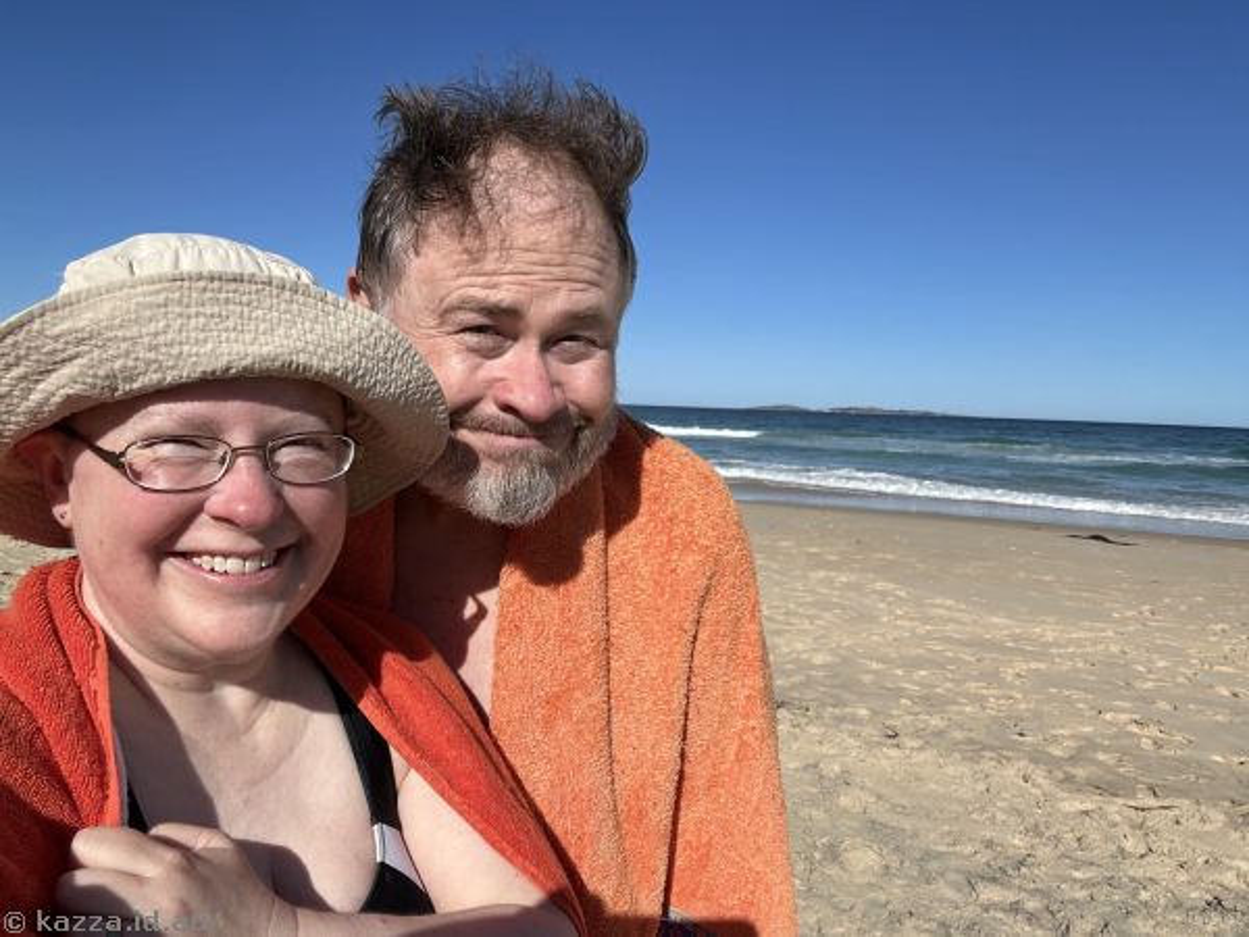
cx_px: 624
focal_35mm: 23
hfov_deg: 73.9
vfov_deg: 58.9
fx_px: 830
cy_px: 468
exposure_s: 1/1996
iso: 25
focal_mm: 2.69
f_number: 1.9
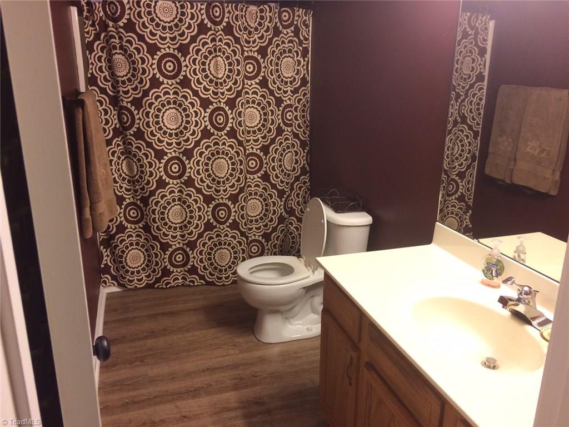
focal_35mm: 29
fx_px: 477
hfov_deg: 61.7
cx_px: 284
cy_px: 214
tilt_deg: -16.5
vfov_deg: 48.2
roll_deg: +0.5
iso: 100
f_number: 2.2
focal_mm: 4.15
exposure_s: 1/30
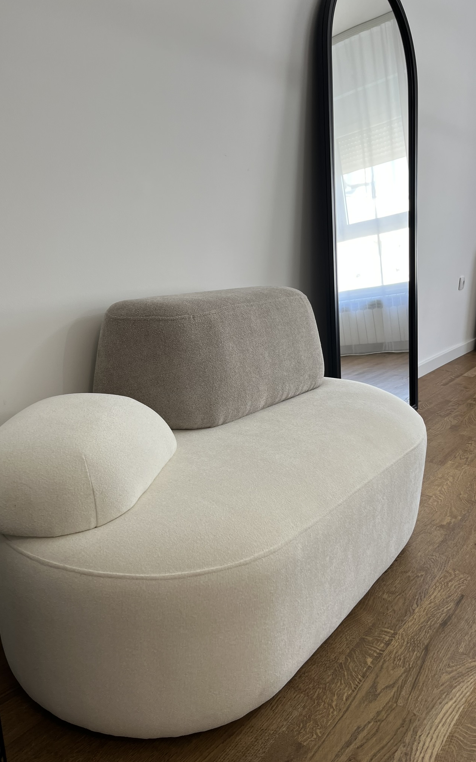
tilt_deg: -16.1
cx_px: 234
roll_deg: -1.8
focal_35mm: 28
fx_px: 581
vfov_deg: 66.5
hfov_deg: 44.5
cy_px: 386
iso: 40
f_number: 1.6
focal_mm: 5.1
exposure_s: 1/121
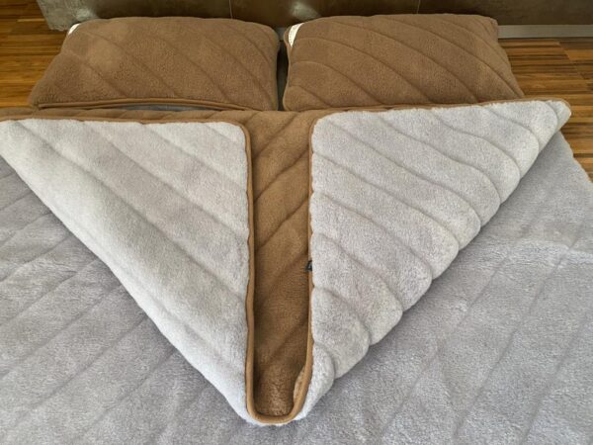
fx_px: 445
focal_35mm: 26
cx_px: 296
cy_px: 222
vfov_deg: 53.1
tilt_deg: -52.7
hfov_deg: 67.3
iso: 160
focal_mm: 4.25
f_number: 1.8
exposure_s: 1/60
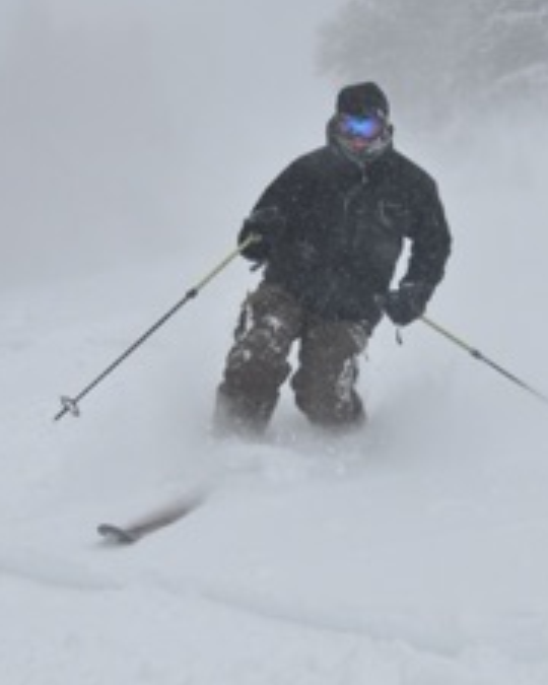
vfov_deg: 16.8
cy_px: 224
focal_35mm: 114
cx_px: 274
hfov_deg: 13.5
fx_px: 2311
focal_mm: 38
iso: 200
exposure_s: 1/320
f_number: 9
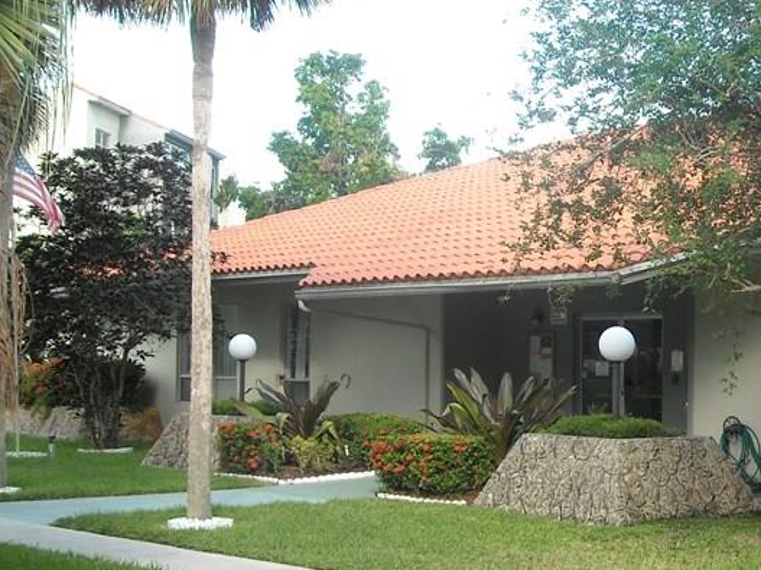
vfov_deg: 21.6
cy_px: 284
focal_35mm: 68
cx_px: 687
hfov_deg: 27.5
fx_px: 1495
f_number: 2.8
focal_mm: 5.7
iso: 64
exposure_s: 1/176
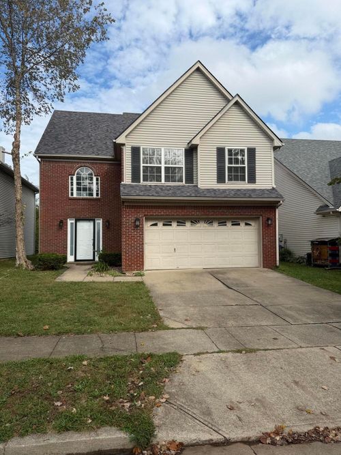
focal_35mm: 24
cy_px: 228
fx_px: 315
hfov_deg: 56.8
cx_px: 170
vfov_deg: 71.6
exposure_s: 1/4167
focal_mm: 6.76
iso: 80
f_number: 1.78
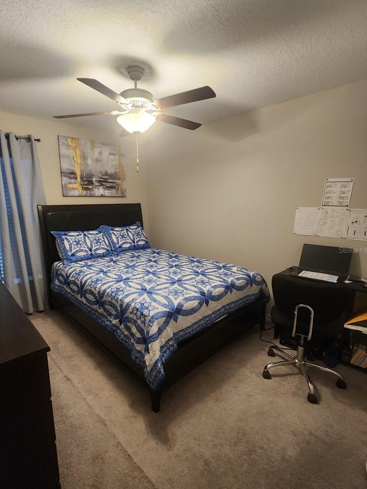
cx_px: 149
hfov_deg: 77.3
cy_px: 250
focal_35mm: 16
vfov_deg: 94.5
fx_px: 226
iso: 320
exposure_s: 1/40
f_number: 2.2
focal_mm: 2.2
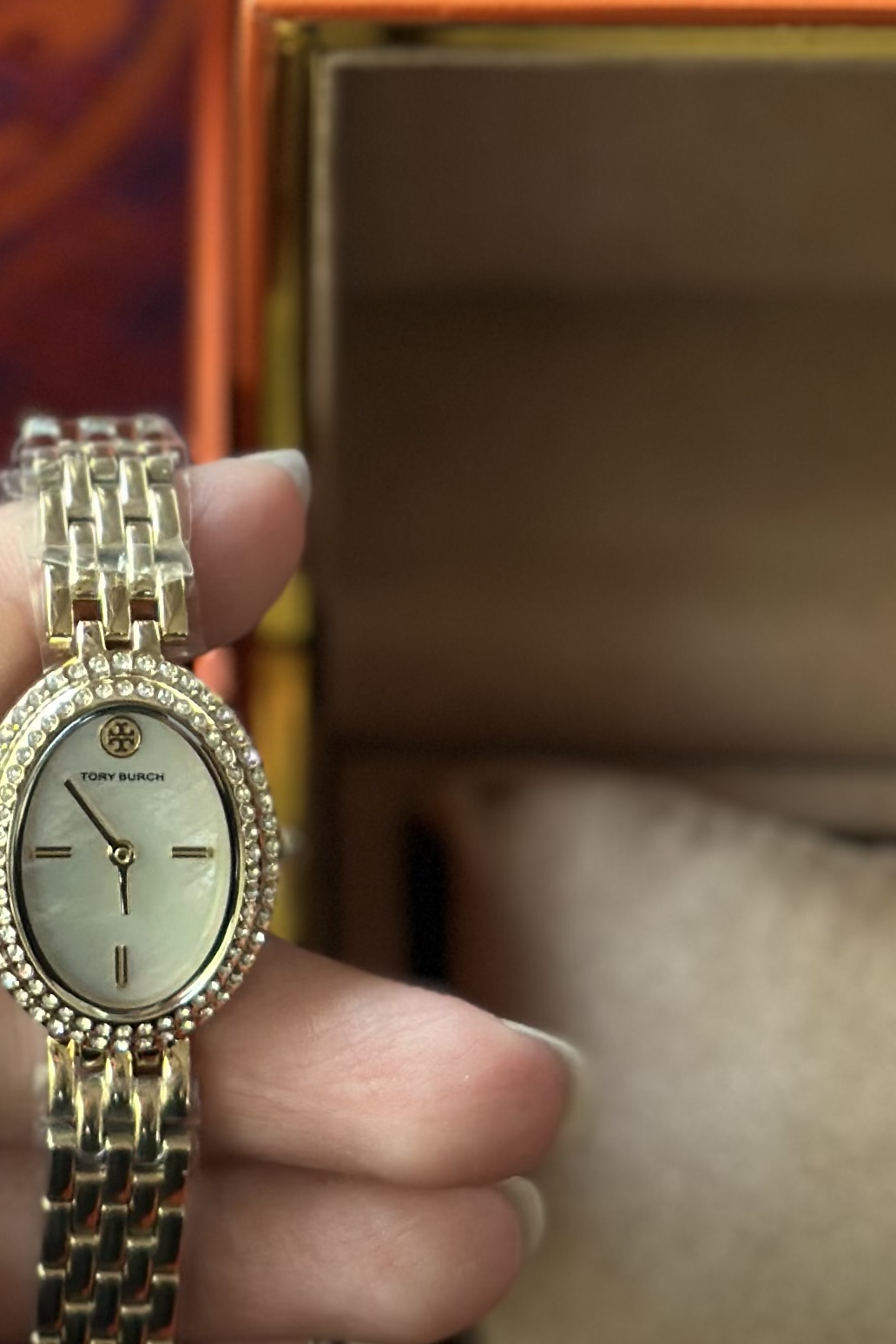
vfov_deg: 15.2
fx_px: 4853
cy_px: -289
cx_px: -278
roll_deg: -2.3
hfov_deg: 10.3
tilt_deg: -41.8
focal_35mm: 130
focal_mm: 6.86
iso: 125
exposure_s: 1/63
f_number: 1.78
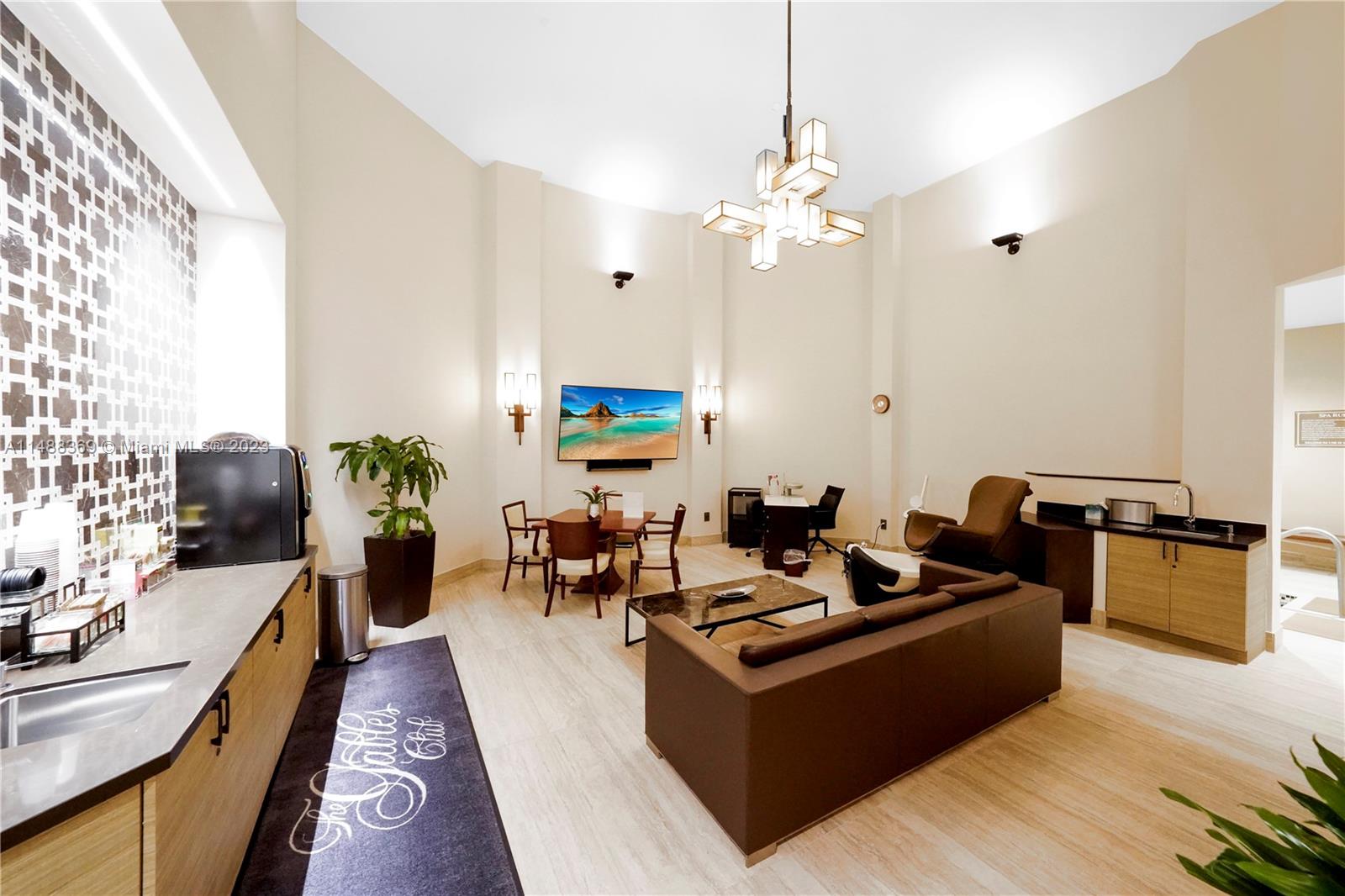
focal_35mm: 13
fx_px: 486
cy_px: 448
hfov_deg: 108.3
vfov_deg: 85.4
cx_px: 672
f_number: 9
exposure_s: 1/20
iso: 10000
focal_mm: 13
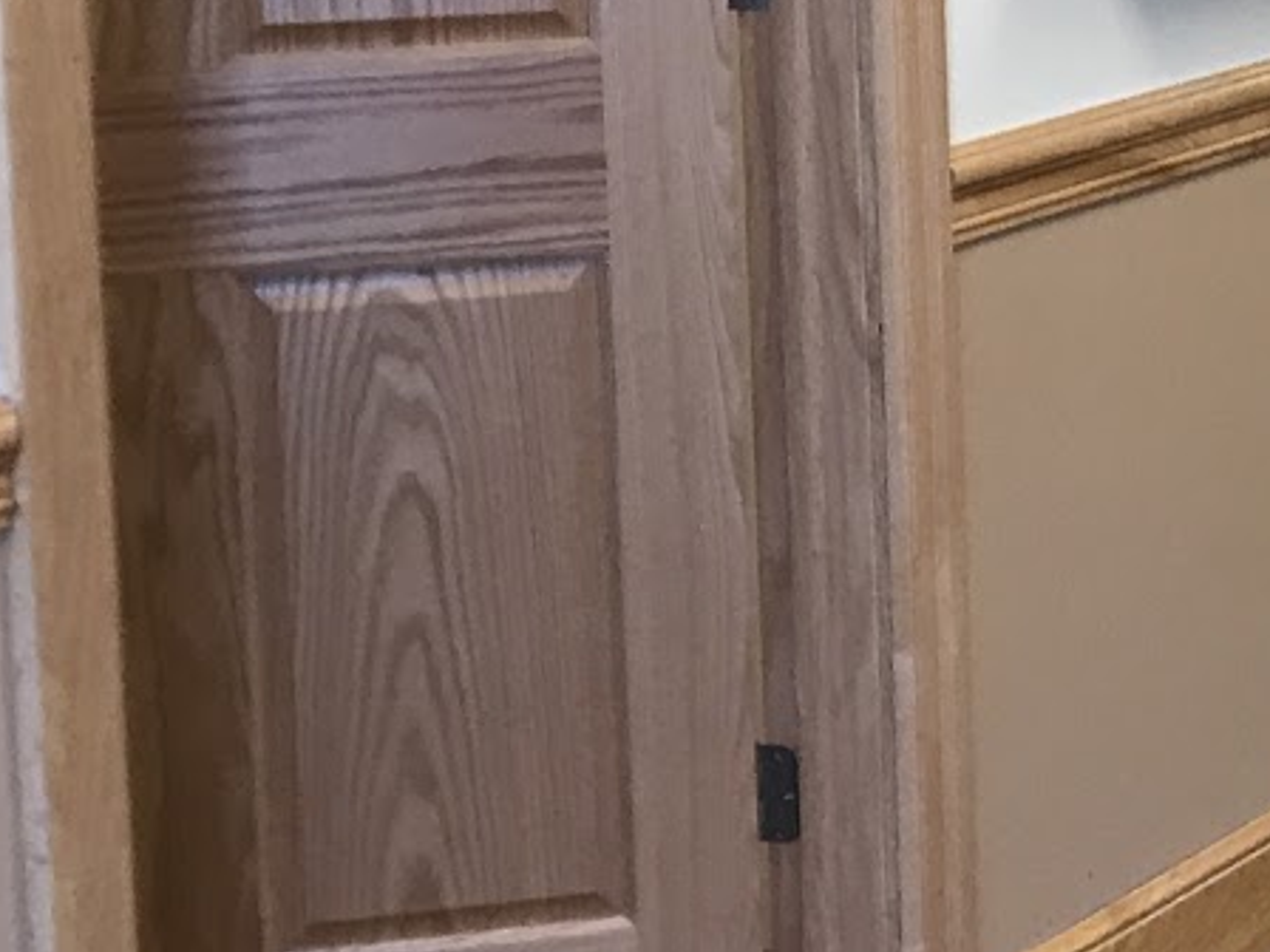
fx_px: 4696
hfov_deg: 14.0
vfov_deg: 11.5
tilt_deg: -5.7
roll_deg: +0.4
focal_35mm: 128
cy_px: -20
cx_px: 2163
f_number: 1.8
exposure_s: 1/30
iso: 20
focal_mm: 3.99
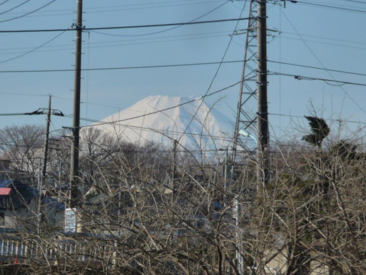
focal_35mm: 472
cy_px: 138
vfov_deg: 3.2
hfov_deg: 4.2
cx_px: 183
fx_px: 4991
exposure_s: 1/800
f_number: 4.9
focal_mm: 47
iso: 160
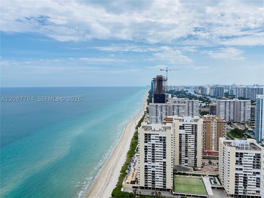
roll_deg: +0.2
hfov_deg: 67.3
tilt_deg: -4.8
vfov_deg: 53.1
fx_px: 198
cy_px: 99
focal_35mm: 26
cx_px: 132
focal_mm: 4.25
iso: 32
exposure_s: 1/5263
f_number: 1.8
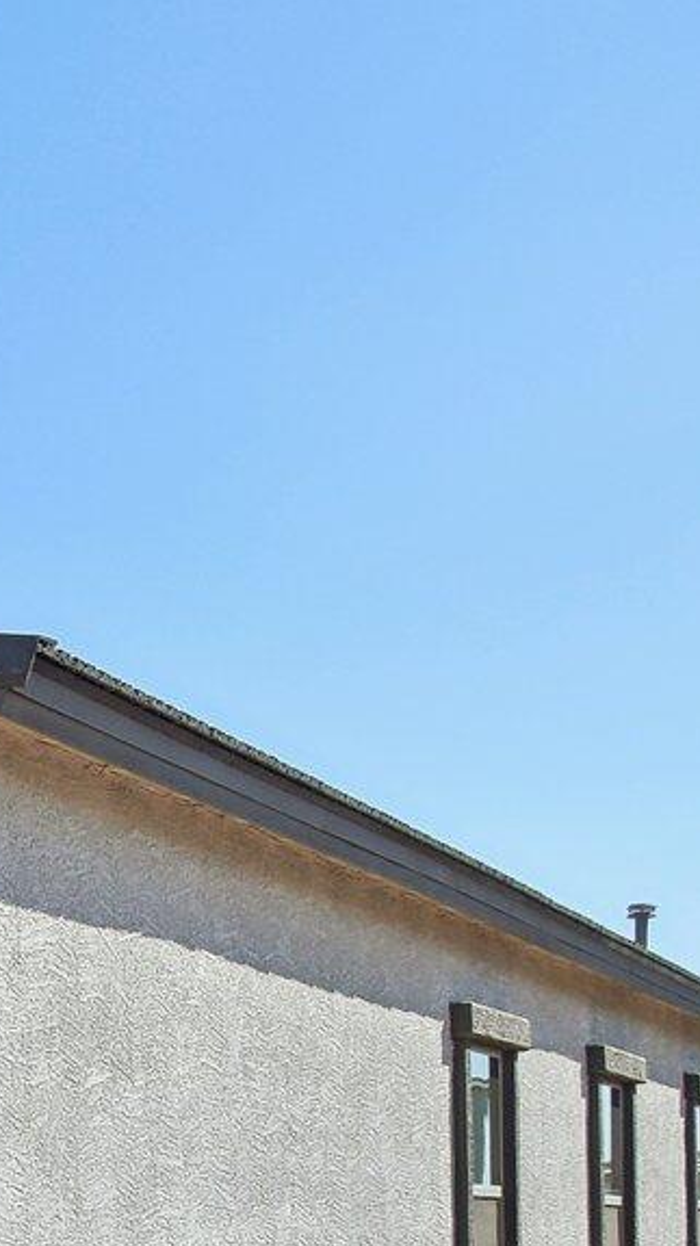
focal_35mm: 56
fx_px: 1850
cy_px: 1236
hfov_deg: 14.7
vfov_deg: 34.1
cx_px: -934
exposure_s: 1/320
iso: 100
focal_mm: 10
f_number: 8
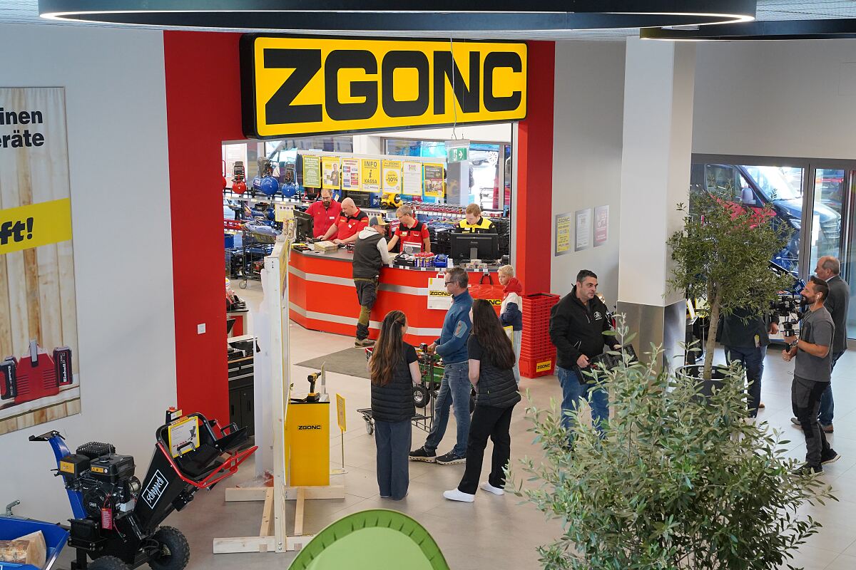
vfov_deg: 26.0
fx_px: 1236
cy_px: 285
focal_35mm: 52
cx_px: 428
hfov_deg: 38.2
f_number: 8
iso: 3200
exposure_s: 1/160
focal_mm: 52
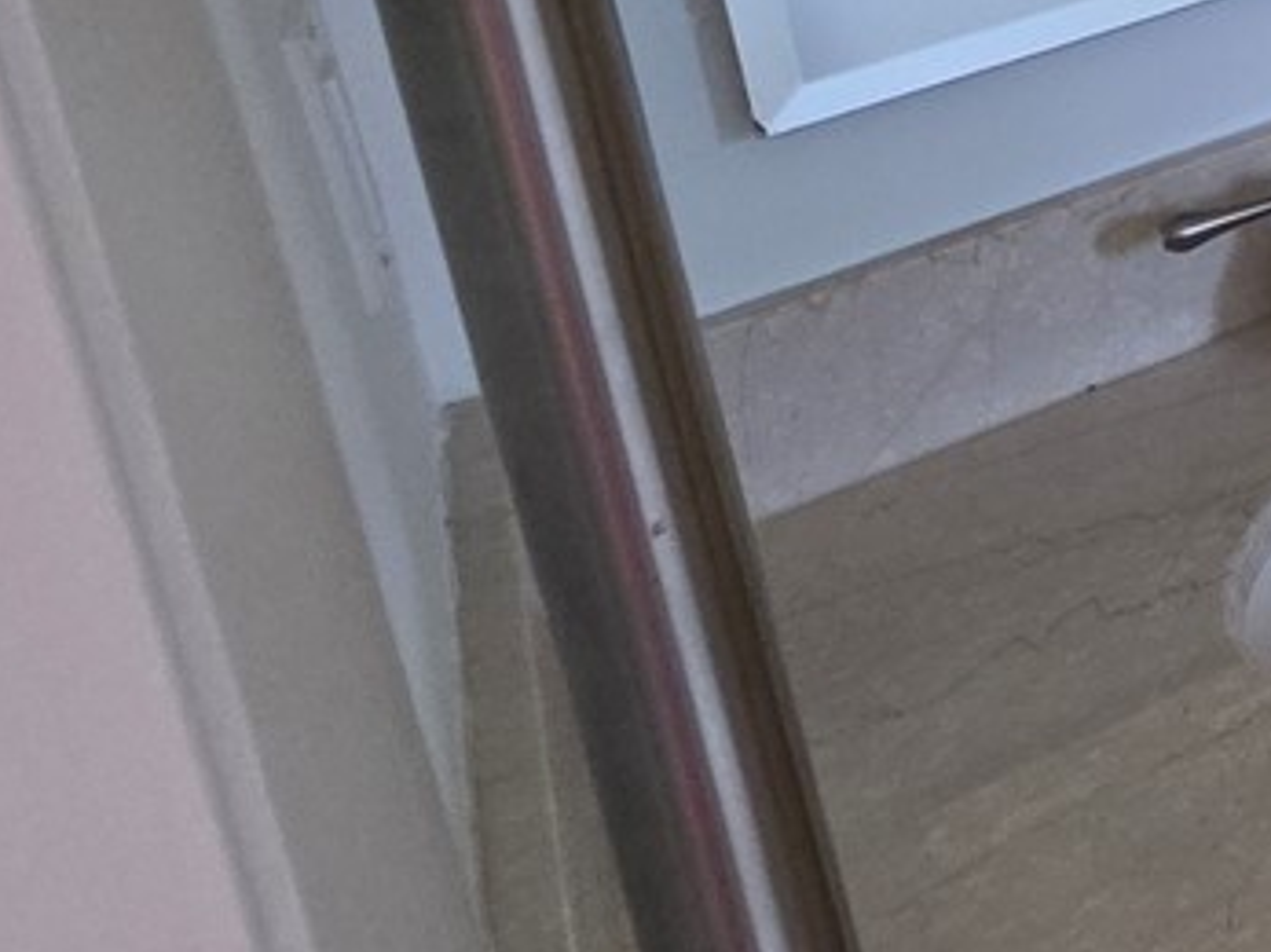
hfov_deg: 16.9
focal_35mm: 60
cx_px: 2824
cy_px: -648
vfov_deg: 19.6
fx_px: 2202
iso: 200
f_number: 1.9
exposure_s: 1/60
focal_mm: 2.2
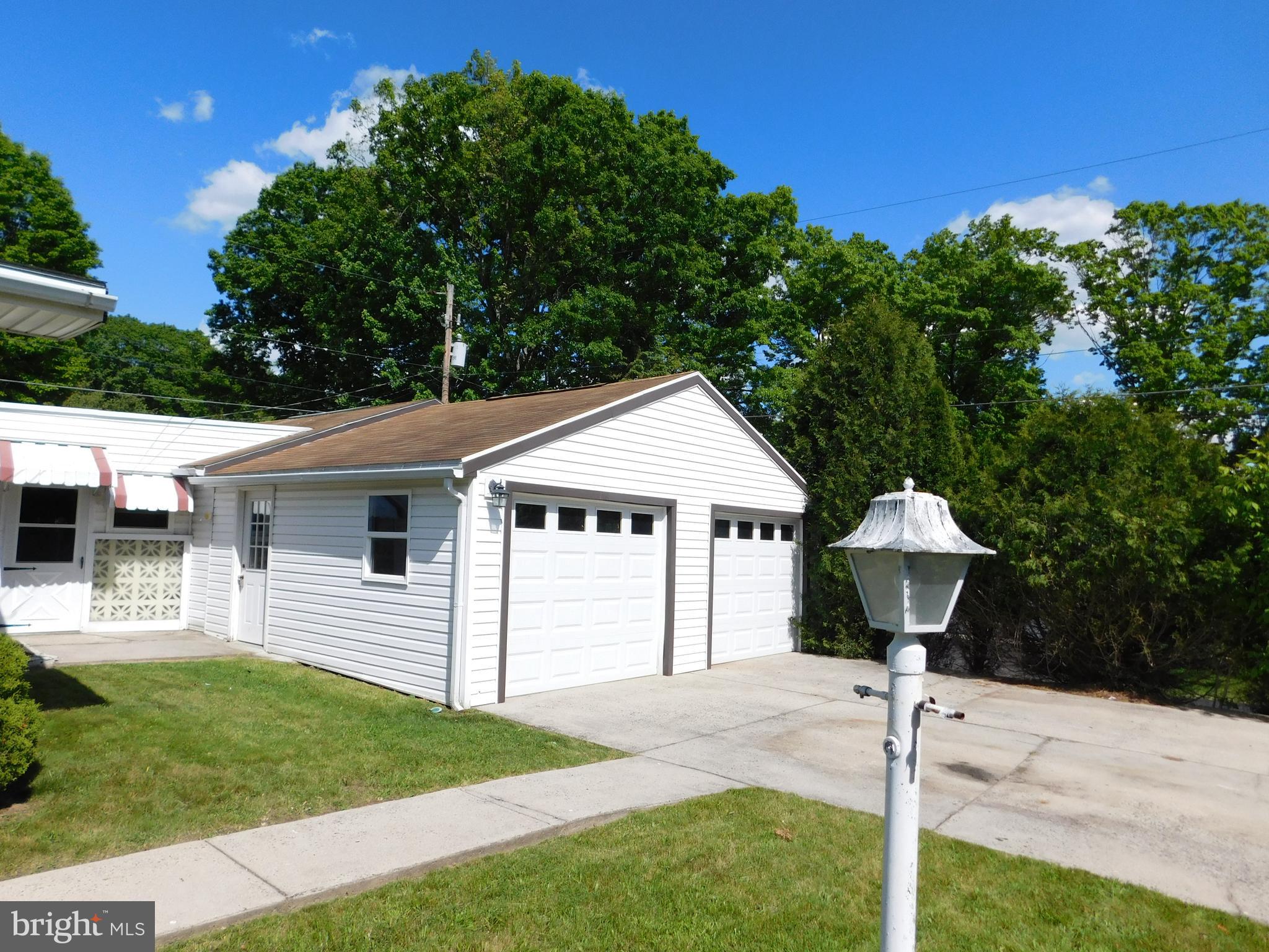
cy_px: 476
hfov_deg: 73.9
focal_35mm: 23
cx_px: 634
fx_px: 843
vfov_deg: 58.9
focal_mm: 4
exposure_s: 1/640
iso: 125
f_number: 6
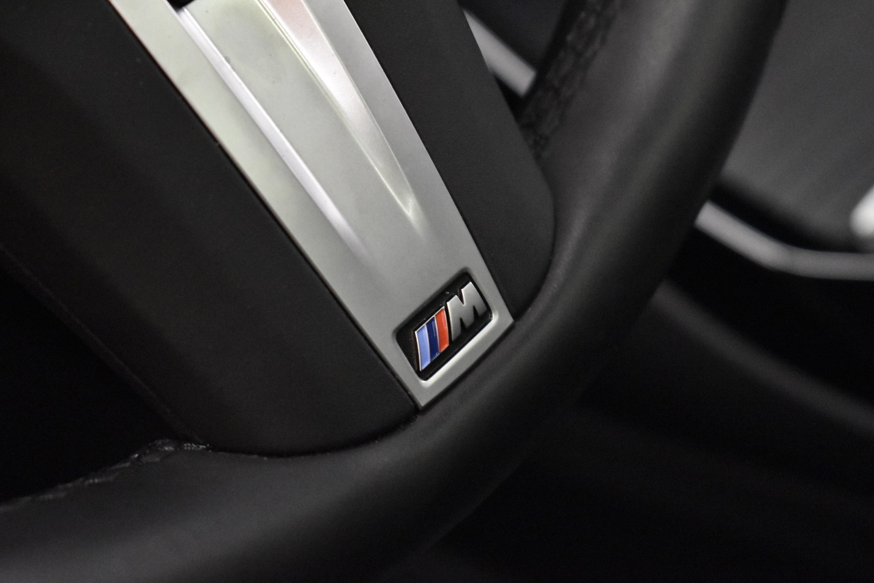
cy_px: 309
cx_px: 427
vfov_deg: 14.6
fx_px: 2271
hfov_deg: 21.8
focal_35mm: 94
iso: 7200
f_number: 5.6
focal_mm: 55
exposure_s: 1/100
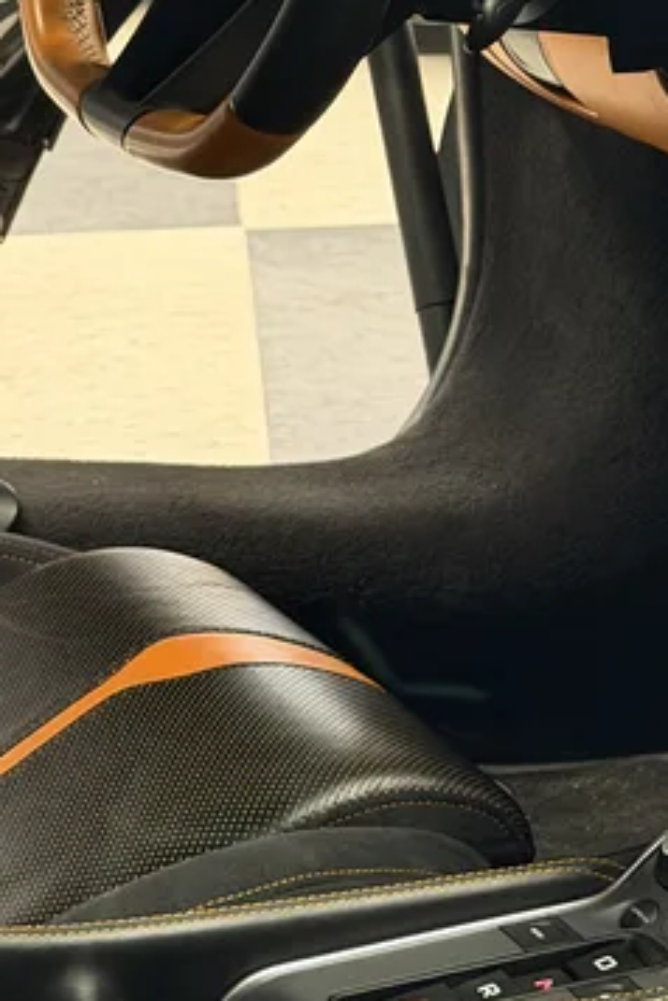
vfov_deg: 17.8
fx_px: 3117
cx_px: 449
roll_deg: +0.7
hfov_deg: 12.2
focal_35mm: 112
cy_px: -22
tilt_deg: -10.5
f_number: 1.78
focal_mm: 6.76
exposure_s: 1/30
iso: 500
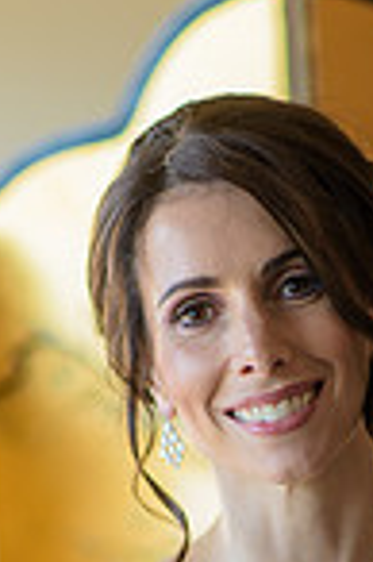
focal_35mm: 262
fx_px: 4081
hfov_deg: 5.2
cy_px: 816
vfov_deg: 7.7
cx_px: 300
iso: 200
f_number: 2
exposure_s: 1/200
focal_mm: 85
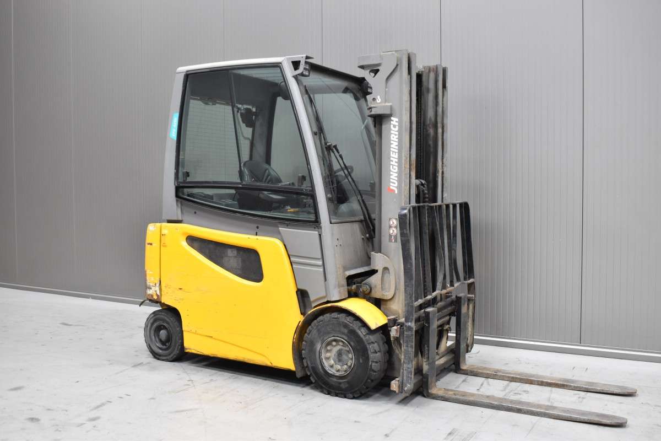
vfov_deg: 38.4
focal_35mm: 34
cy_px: 220
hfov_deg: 55.1
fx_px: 633
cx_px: 330
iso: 1600
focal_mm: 23
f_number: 5
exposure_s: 1/30
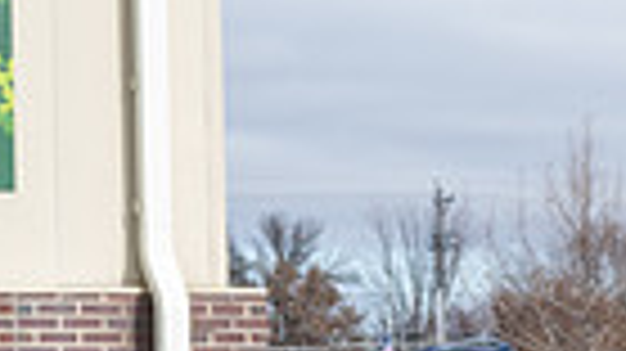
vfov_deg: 3.4
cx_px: 1973
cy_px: 737
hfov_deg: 5.7
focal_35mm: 354
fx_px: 5873
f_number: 7.1
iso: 250
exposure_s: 1/250
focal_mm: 48
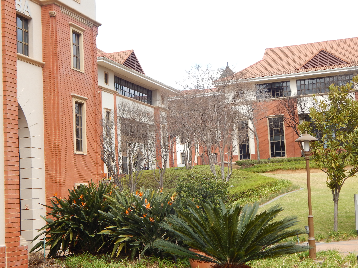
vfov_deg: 24.0
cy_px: 134
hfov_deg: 31.7
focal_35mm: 61
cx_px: 179
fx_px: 631
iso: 125
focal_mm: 10.9
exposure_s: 1/200
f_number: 4
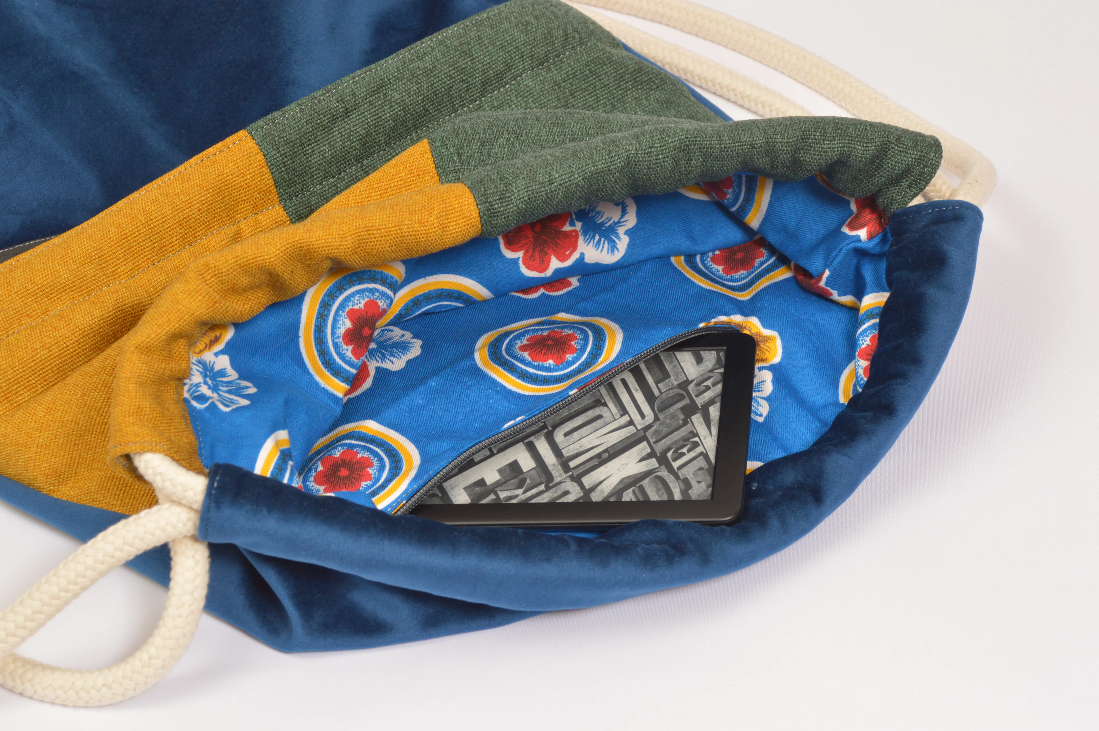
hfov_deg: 20.6
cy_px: 366
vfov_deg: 13.8
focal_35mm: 99
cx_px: 550
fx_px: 3020
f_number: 9
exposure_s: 1/100
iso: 400
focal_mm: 66
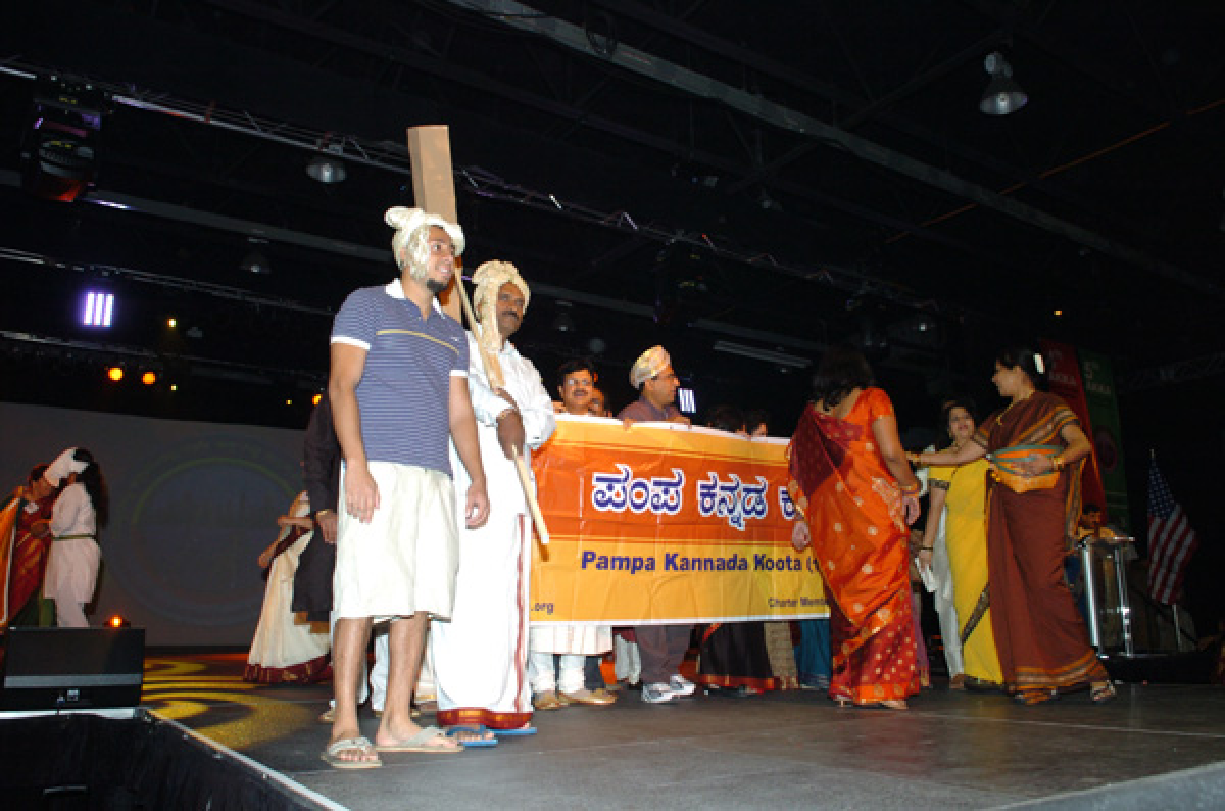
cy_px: 406
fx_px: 866
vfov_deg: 50.2
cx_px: 612
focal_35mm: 26
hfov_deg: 70.6
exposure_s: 1/200
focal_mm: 17
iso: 400
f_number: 4.5
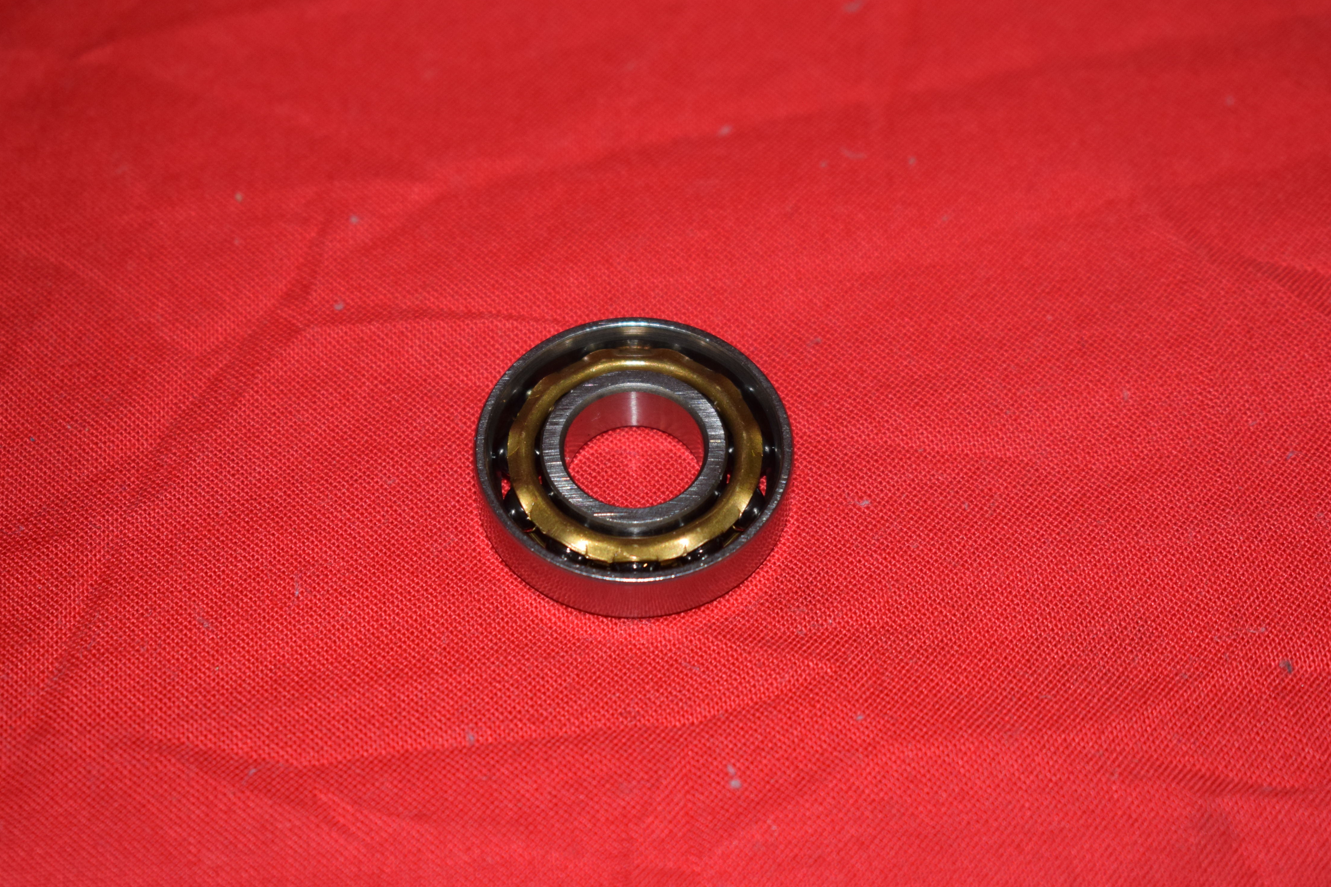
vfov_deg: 16.4
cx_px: 666
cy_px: 446
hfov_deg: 24.3
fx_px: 3087
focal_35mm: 84
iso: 640
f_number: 5.6
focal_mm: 55
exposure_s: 1/160
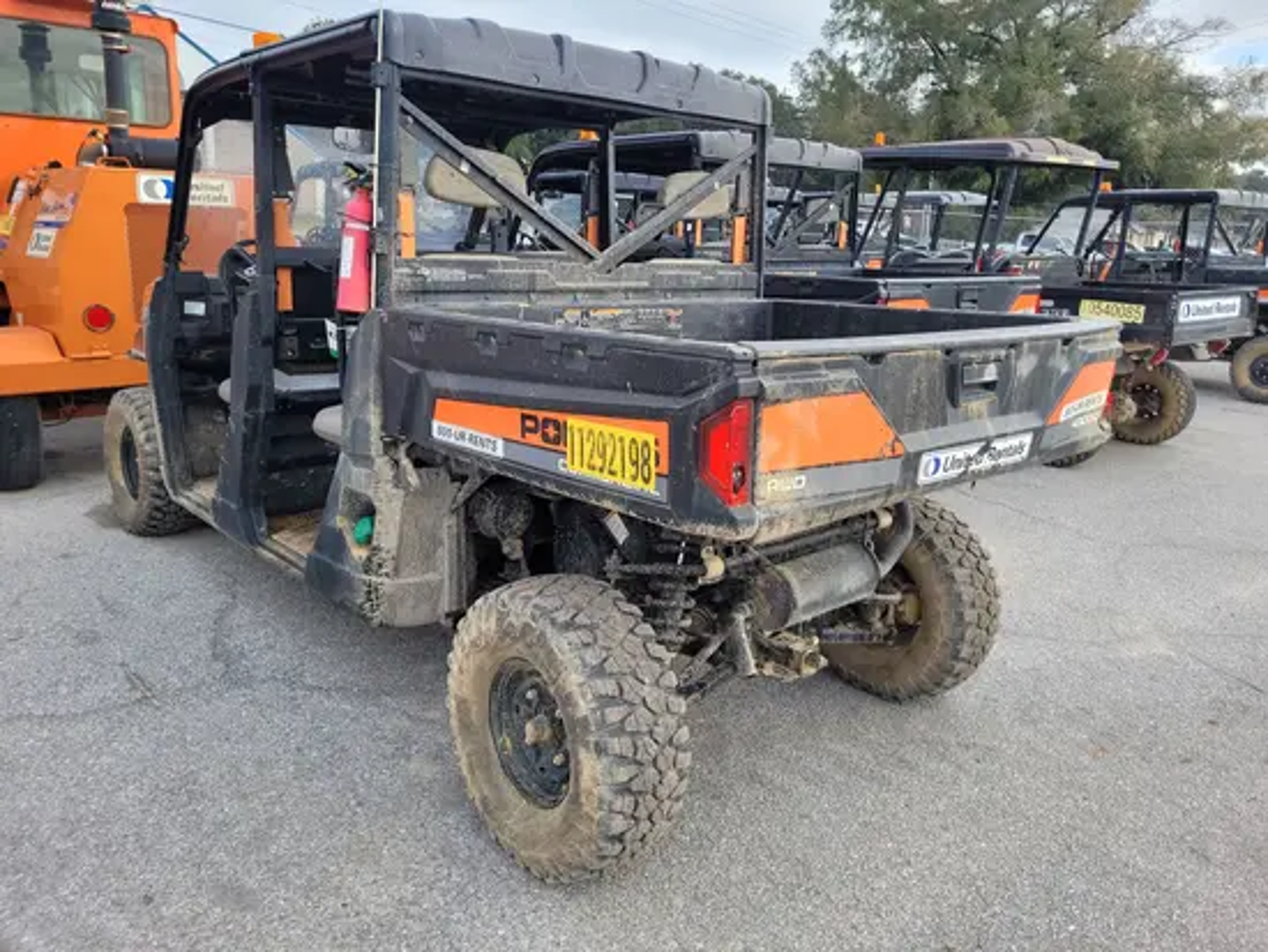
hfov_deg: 67.3
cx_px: 634
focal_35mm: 26
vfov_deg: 53.1
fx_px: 953
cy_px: 476
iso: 40
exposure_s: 1/750
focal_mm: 5.4
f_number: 1.8
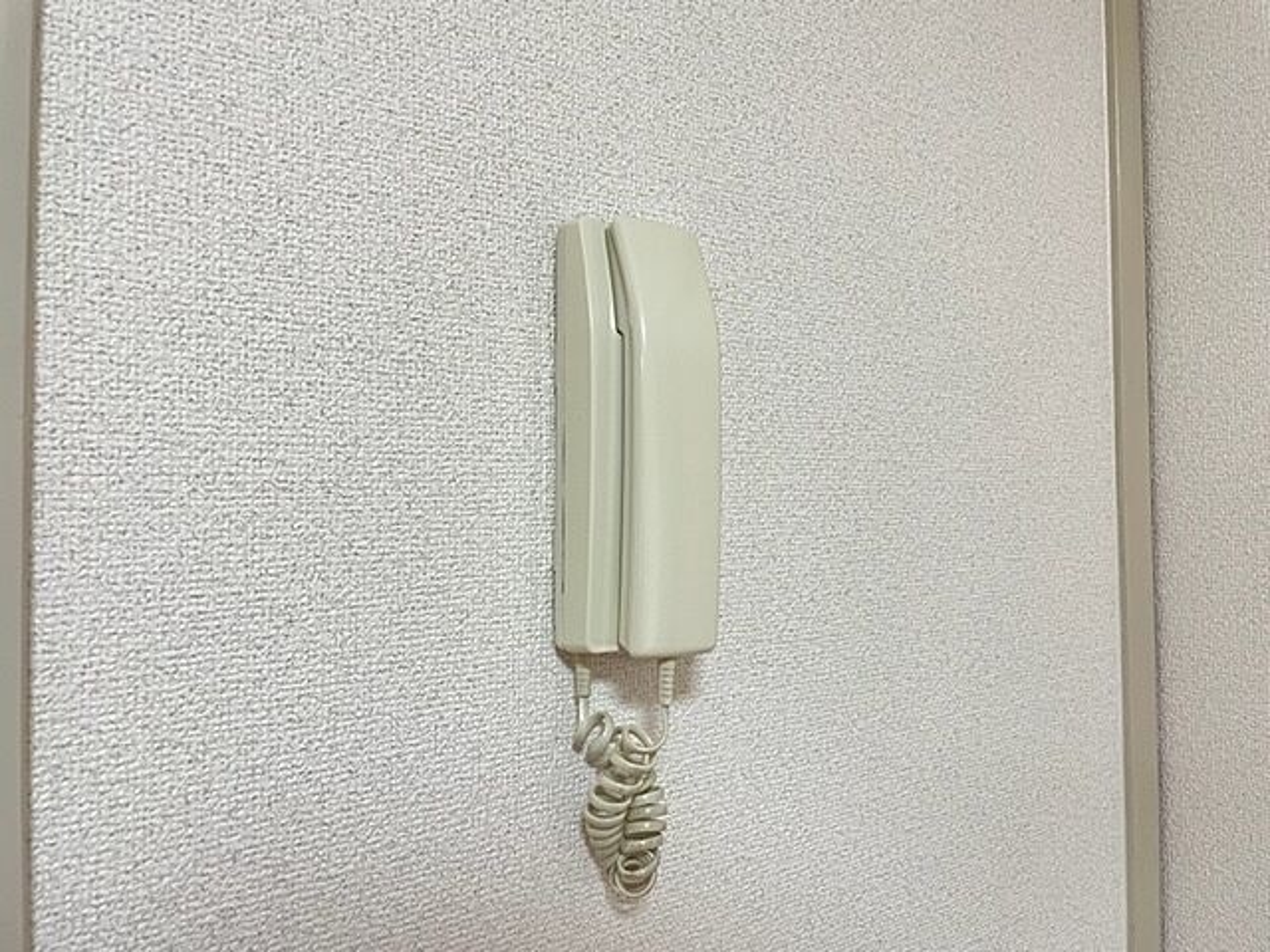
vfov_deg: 53.1
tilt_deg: +1.0
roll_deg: +0.8
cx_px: 635
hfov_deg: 67.3
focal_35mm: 26
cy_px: 476
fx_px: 954
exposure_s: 1/60
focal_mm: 4.2
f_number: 1.6
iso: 125
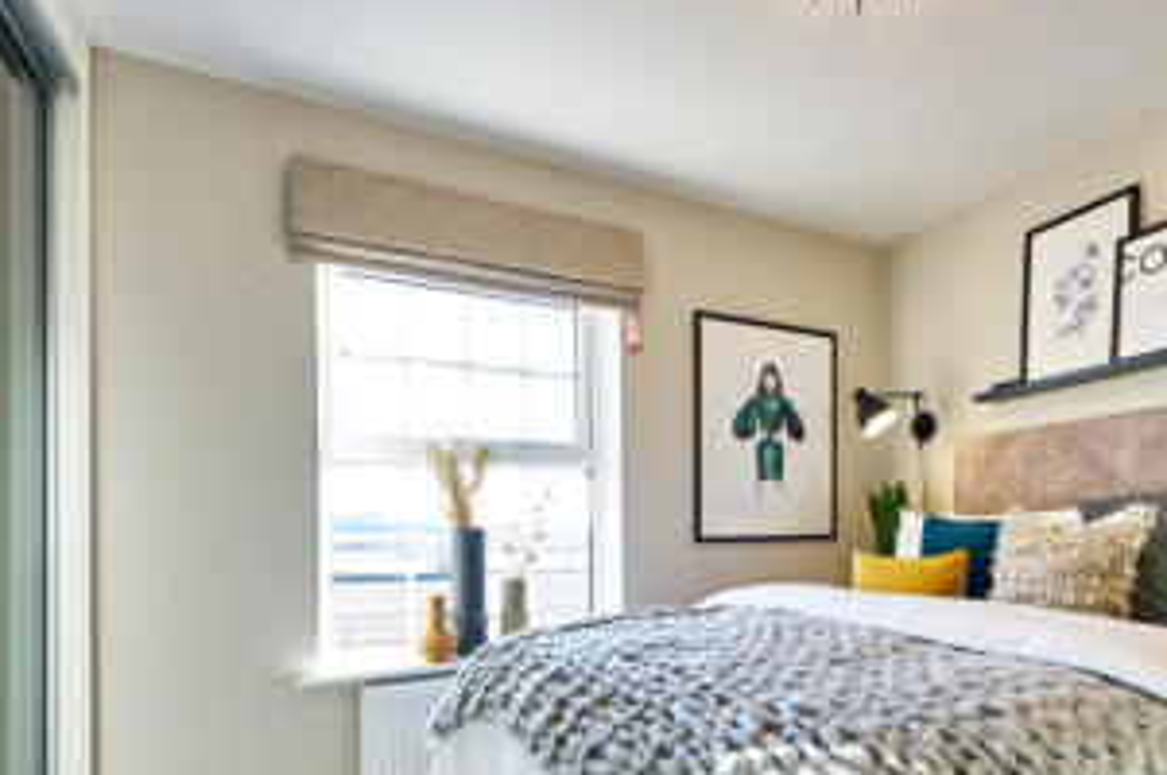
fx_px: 615
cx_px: 729
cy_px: 506
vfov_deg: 63.1
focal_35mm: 19
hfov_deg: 85.3
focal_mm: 8
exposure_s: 1/20
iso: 200
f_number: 8
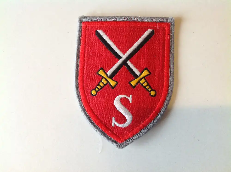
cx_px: 116
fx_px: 233
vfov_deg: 40.6
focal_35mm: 35
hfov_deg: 52.7
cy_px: 86
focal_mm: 4.28
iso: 80
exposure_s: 1/60
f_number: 2.4
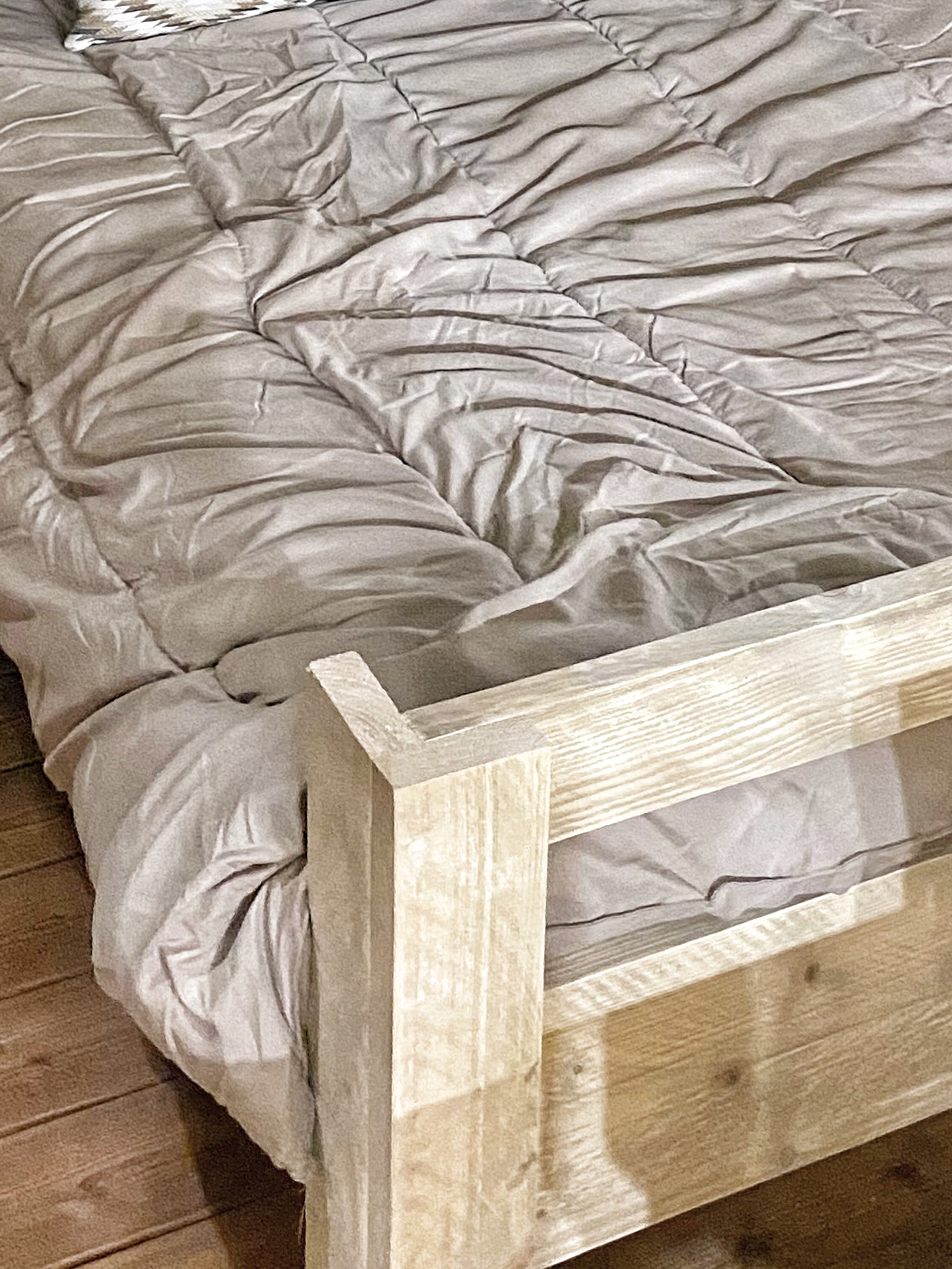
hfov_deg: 21.0
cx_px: 451
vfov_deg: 25.5
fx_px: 2568
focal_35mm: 70
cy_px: -167
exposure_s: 1/30
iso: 1000
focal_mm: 4.25
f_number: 1.8
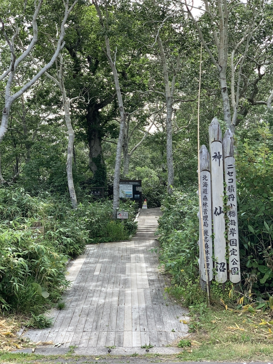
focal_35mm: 52
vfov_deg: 36.8
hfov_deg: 28.0
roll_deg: +0.5
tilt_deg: +5.8
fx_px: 547
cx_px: 136
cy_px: 182
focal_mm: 6
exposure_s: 1/289
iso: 16
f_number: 2.4
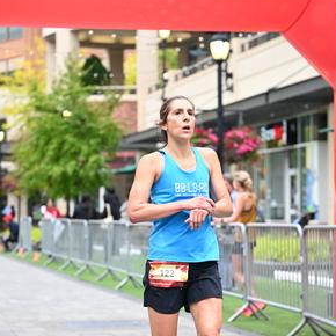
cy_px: 228
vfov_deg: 15.4
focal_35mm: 113
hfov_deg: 15.4
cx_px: 204
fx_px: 1241
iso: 1250
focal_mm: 70
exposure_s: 1/1600
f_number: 2.8
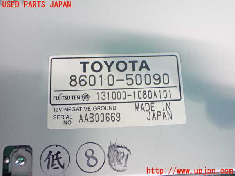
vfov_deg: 46.8
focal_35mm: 30
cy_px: 88
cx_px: 118
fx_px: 204
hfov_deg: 60.0
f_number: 2.3
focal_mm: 5.4
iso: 800
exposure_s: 1/100
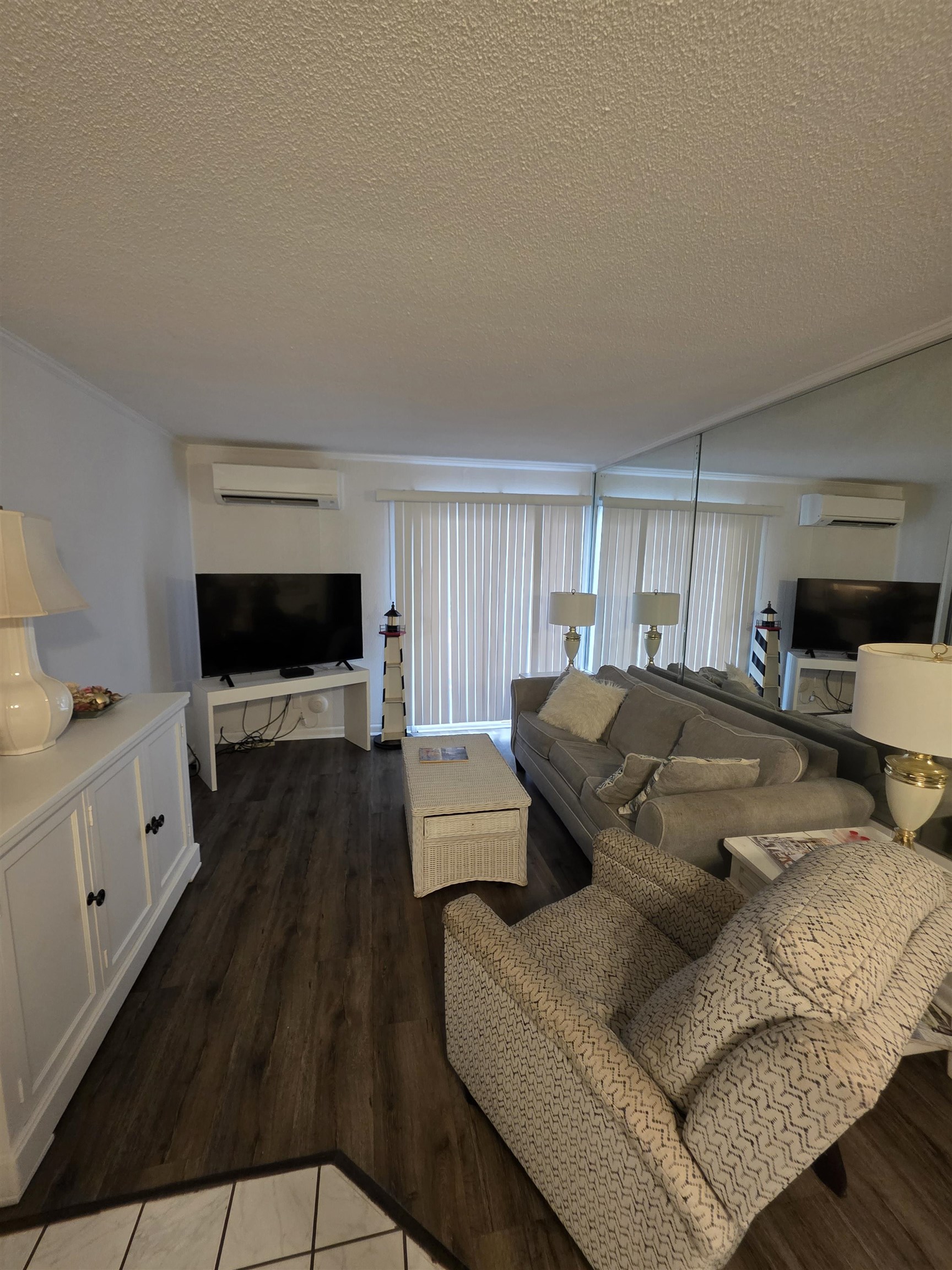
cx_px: 476
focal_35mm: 13
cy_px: 635
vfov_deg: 106.2
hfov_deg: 89.9
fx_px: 477
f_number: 1.9
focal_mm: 2.2
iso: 500
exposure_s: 1/60
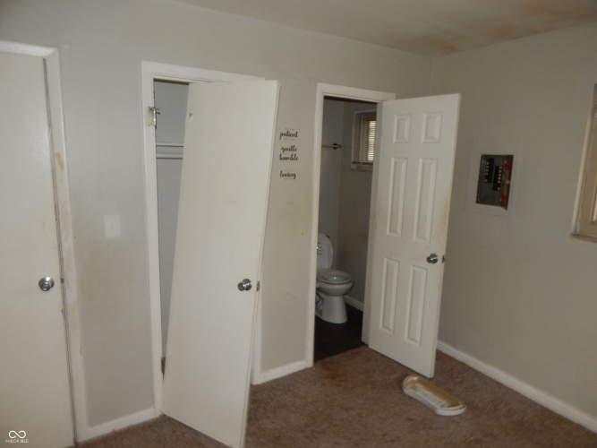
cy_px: 224
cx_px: 298
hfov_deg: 76.4
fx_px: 379
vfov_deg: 61.1
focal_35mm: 22
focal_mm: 4
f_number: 3
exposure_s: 1/30
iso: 200
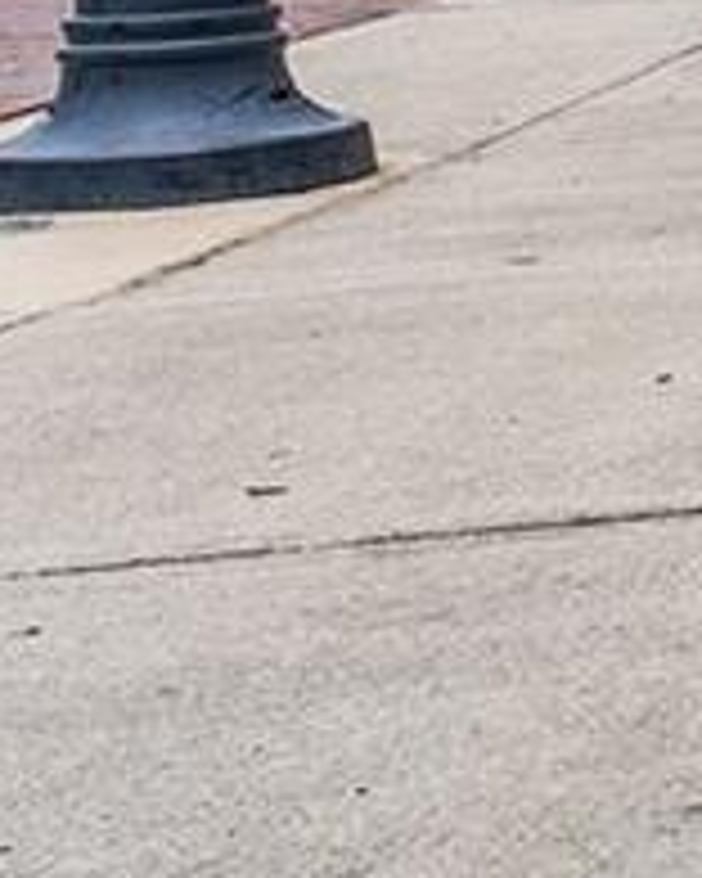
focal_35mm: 108
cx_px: 2934
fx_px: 2805
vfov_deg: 16.4
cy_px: -396
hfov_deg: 7.8
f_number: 7.1
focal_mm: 14
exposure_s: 1/640
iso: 400
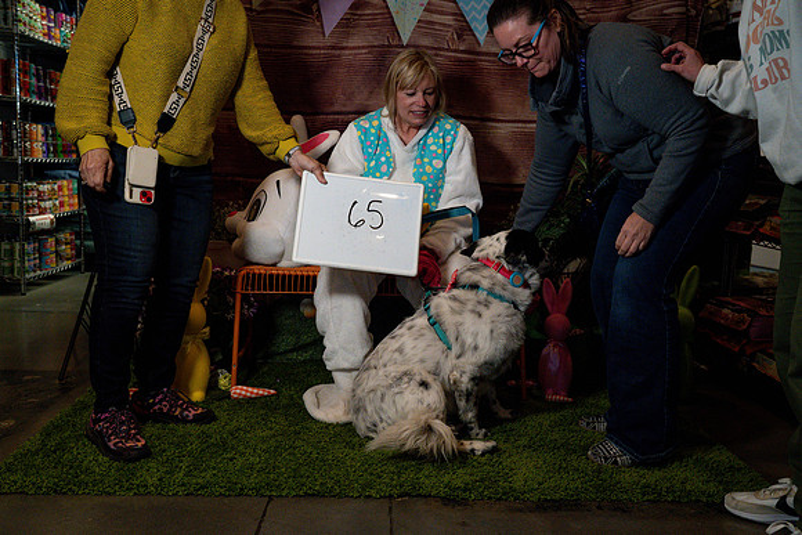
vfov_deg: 37.9
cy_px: 268
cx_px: 401
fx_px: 780
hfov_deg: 54.4
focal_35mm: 35
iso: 8000
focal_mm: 35
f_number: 5
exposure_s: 1/500
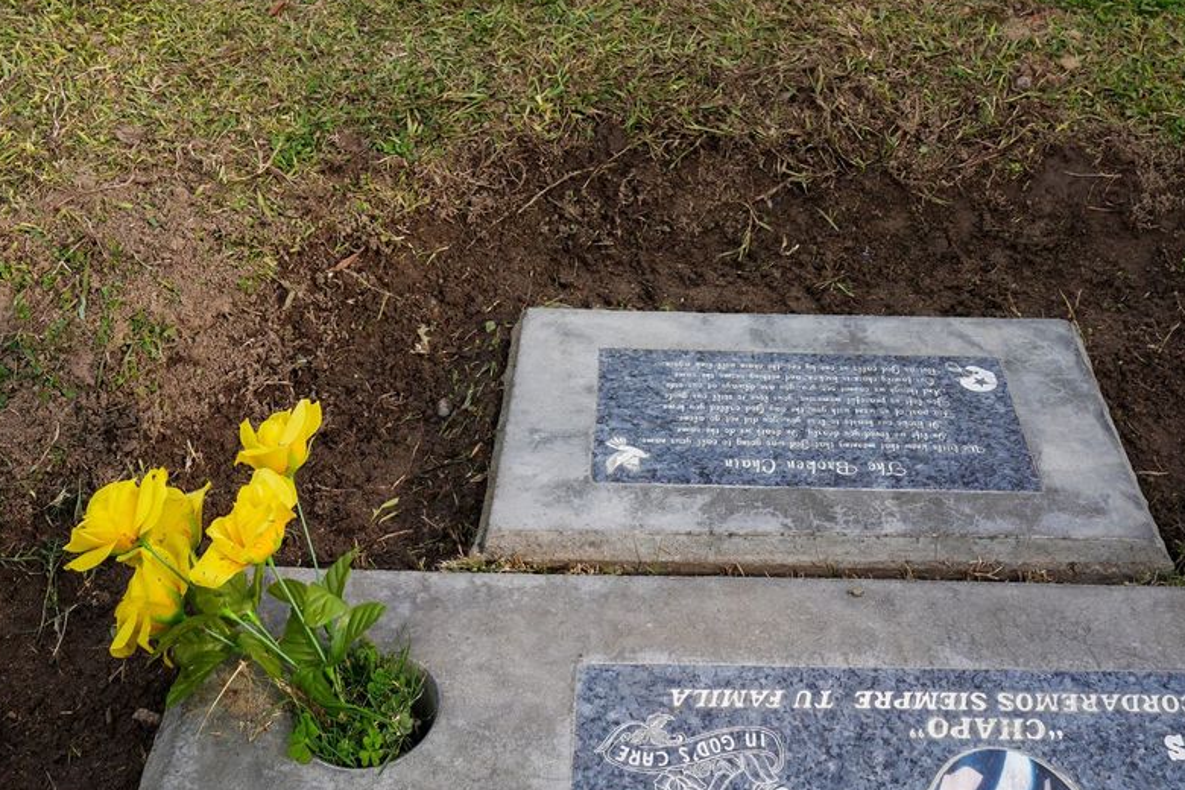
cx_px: 688
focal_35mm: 49
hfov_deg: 40.2
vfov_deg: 23.2
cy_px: -330
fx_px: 1613
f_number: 7.1
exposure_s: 1/125
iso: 80
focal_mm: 17
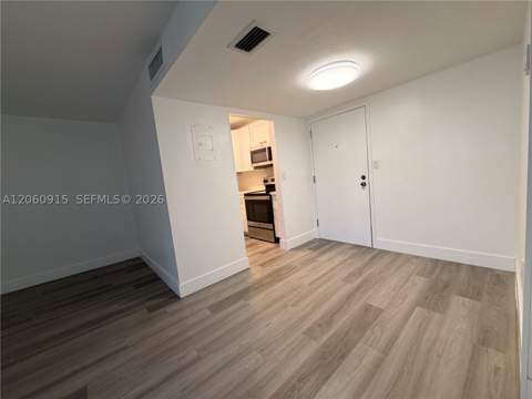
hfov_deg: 102.1
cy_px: 200
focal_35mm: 14
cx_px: 266
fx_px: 215
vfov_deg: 85.7
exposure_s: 1/120
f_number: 2.2
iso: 160
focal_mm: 2.22
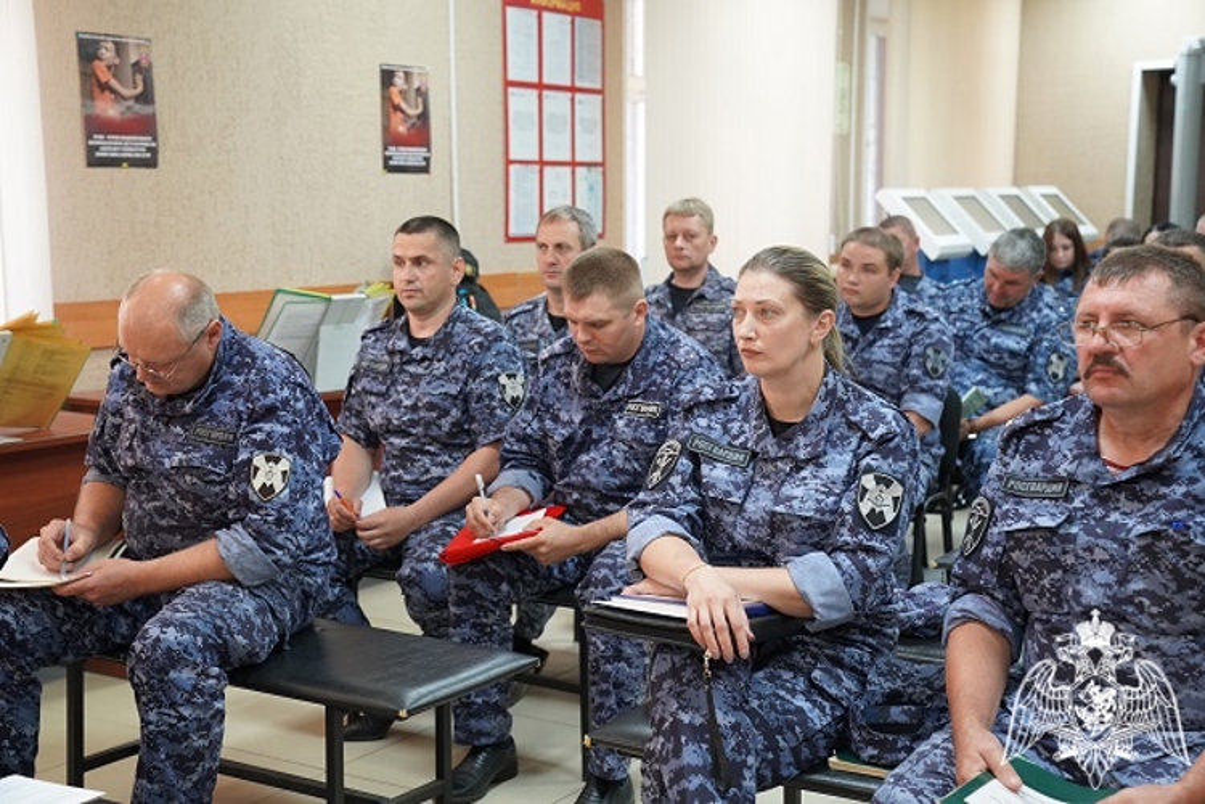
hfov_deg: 38.2
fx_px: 1740
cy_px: 402
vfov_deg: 26.0
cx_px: 602
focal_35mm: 52
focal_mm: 52
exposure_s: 1/160
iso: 2500
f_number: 4
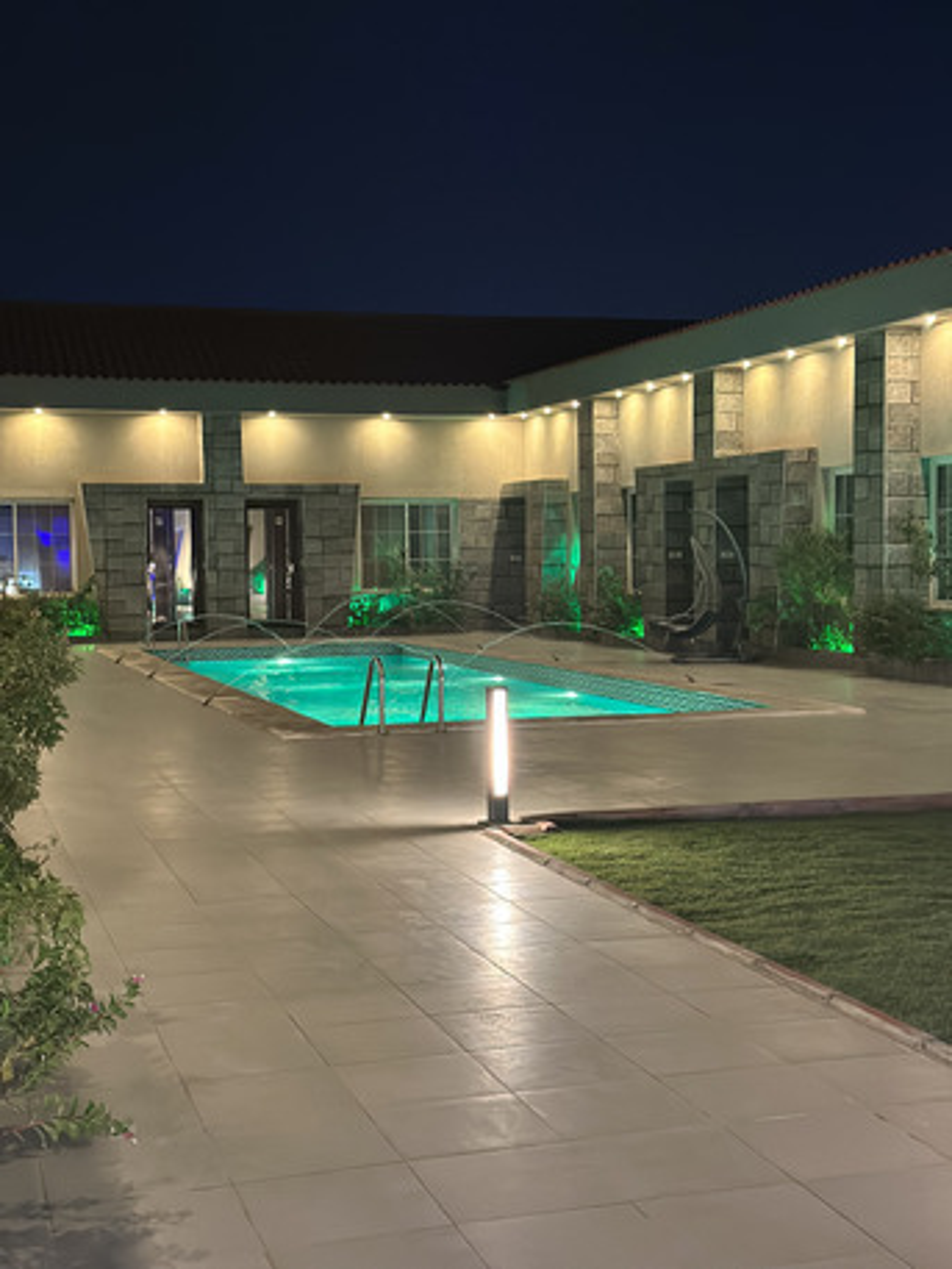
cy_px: 634
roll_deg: +1.2
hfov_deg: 30.3
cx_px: 476
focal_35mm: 48
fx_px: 1759
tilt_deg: -2.8
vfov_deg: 39.6
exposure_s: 1/39
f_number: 1.78
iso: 800
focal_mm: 6.86
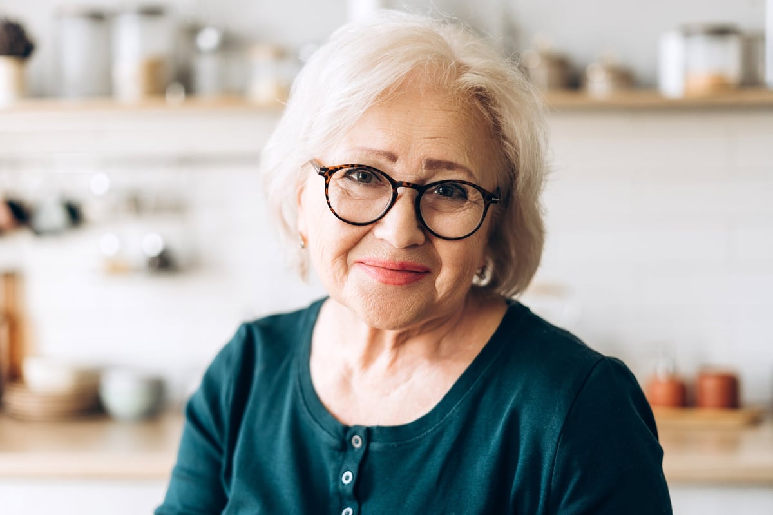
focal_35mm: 50
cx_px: 386
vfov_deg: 27.0
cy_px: 258
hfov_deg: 39.6
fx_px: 1073
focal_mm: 50
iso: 200
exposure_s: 1/160
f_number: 2
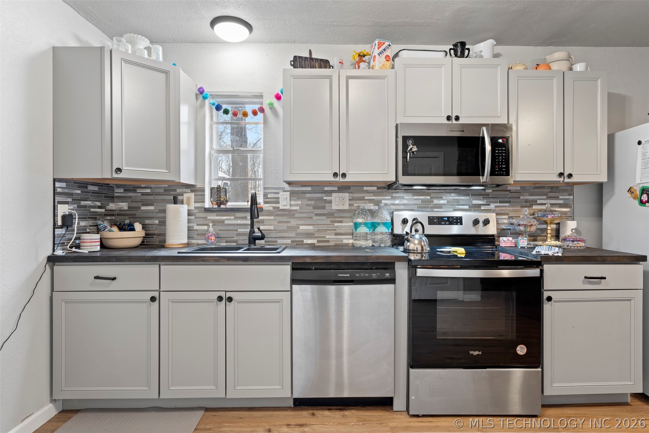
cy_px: 216
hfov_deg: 87.2
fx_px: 341
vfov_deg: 64.8
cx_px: 324
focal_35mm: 19
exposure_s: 3.2
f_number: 8
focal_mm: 18.9
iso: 160
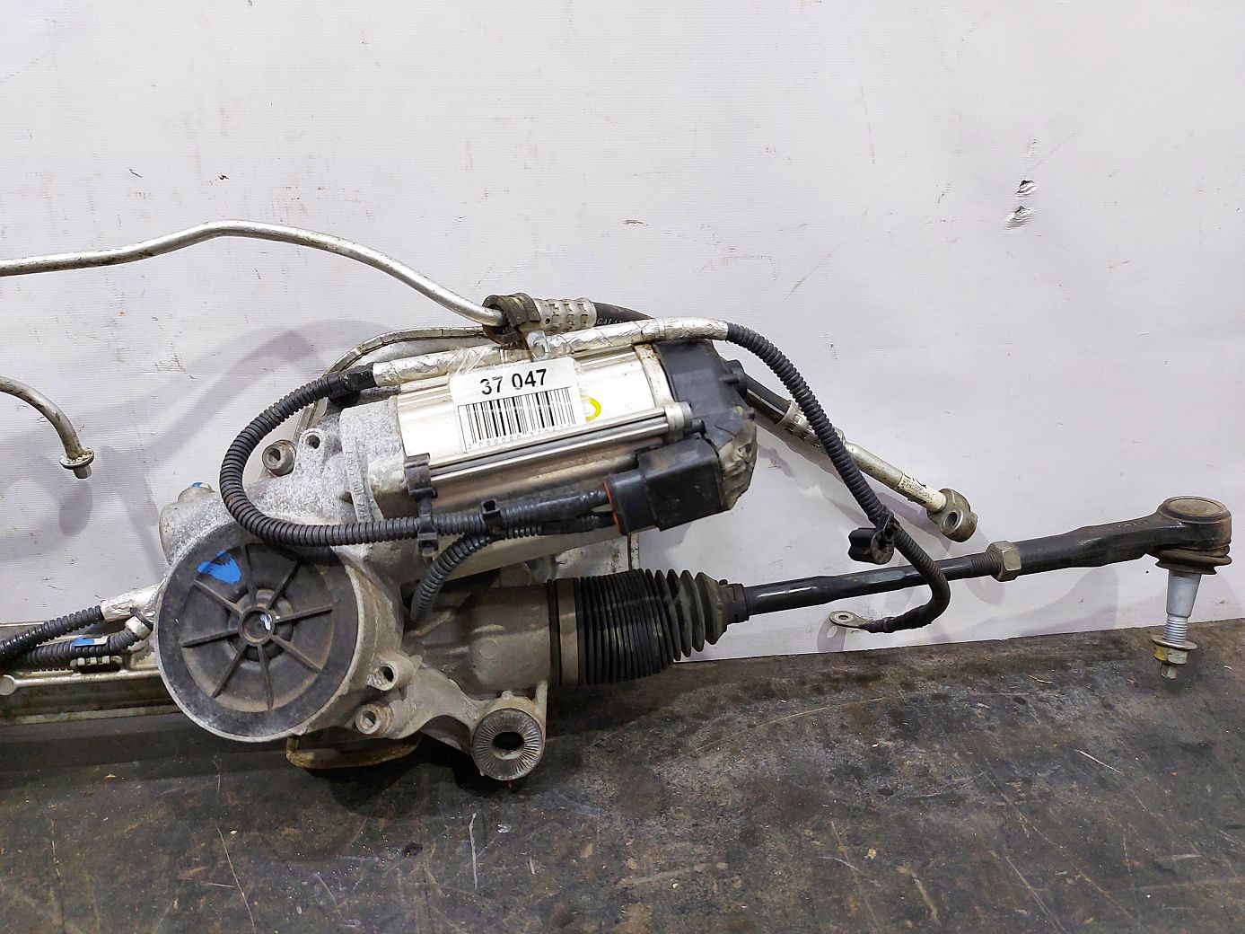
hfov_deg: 71.6
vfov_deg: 56.8
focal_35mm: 24
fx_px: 863
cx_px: 622
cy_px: 467
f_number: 1.8
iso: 200
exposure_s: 1/50
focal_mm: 5.23
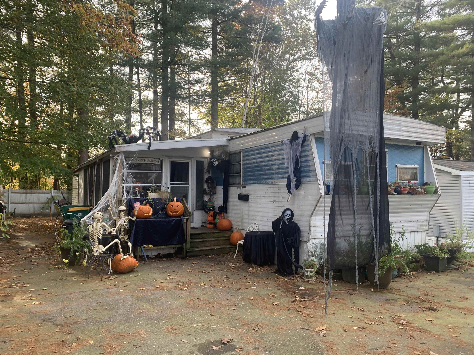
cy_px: 178
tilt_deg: +1.8
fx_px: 356
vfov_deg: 53.1
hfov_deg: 67.3
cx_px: 237
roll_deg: -0.7
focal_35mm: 26
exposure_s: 1/122
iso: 25
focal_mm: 4.25
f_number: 1.8
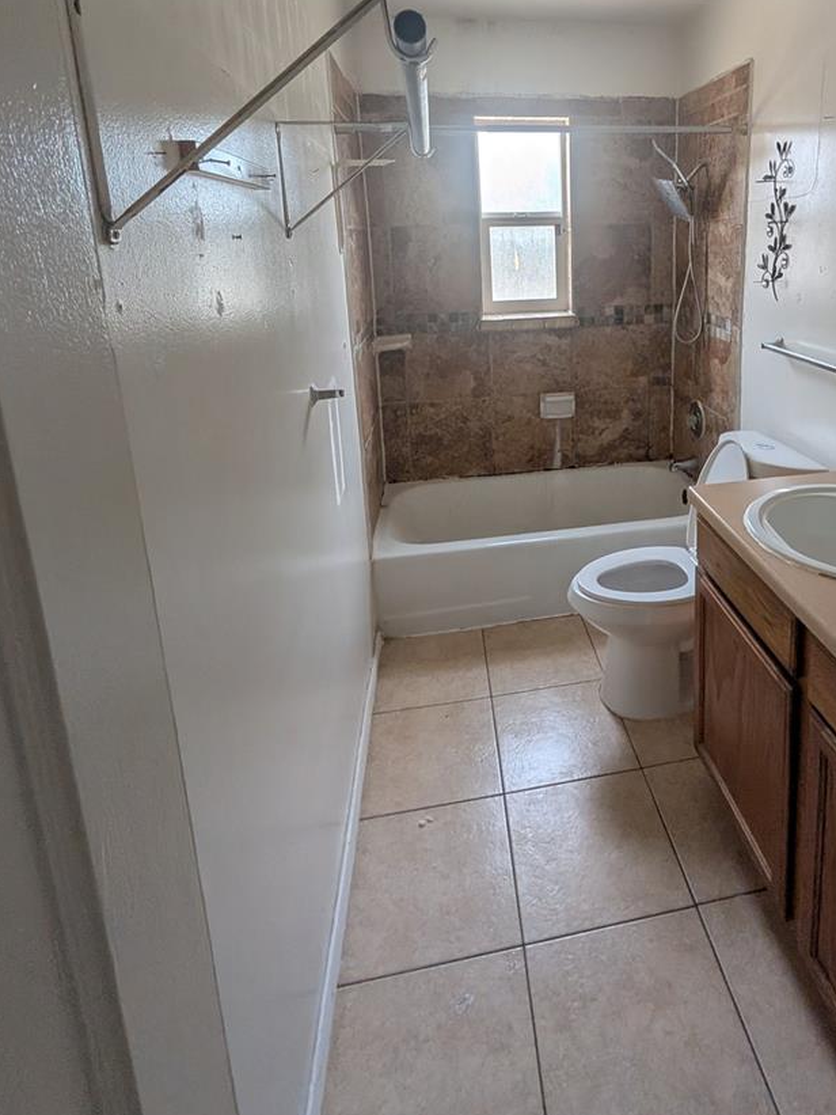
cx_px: 560
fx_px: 612
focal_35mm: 19
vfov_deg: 81.6
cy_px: 364
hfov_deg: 66.7
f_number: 2.2
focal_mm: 1.54
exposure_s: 1/65.6
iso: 38
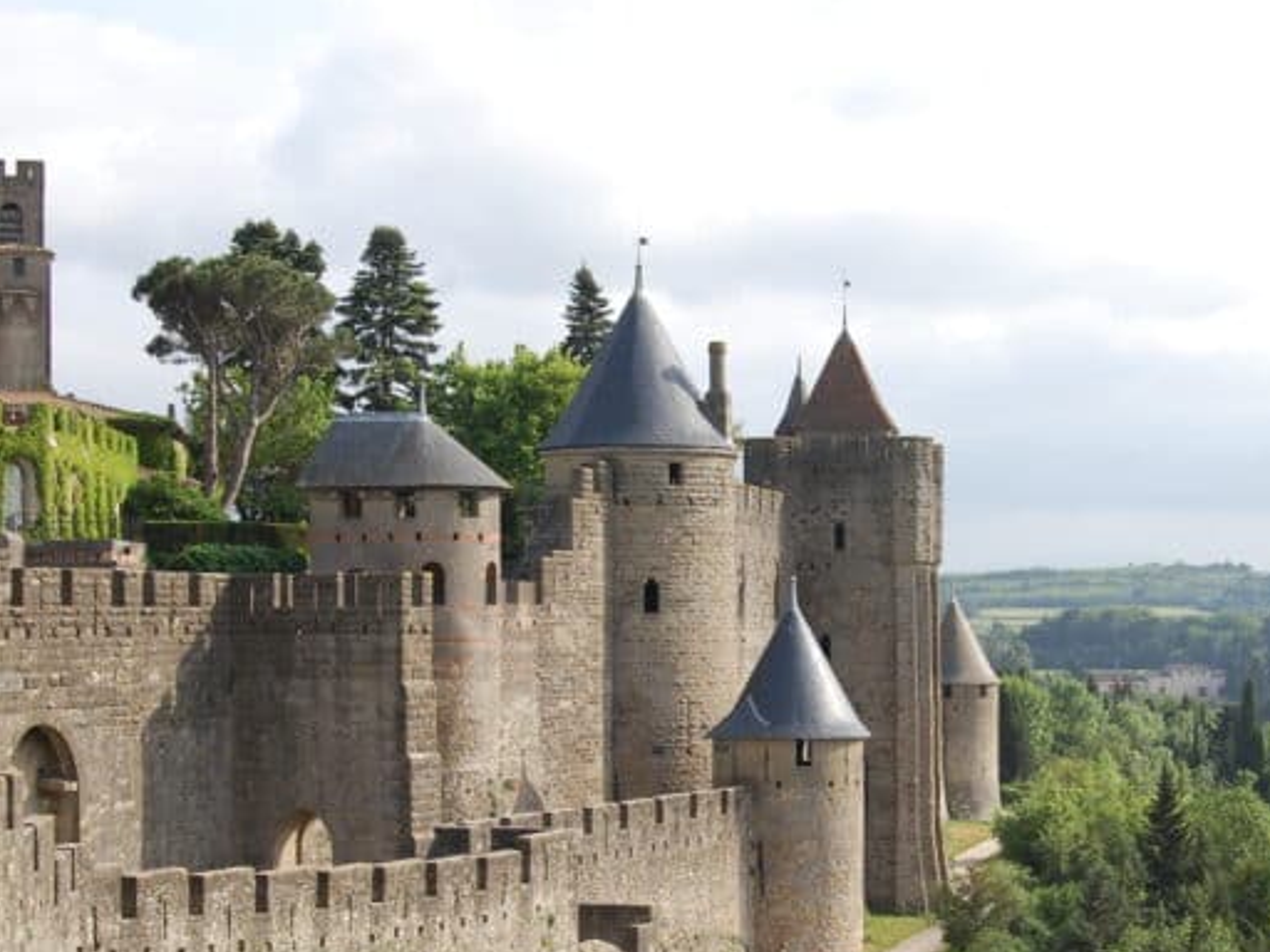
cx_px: 752
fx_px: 2778
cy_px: 621
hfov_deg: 25.7
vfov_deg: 19.4
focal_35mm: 76
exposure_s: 1/250
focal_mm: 35
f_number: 10
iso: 320
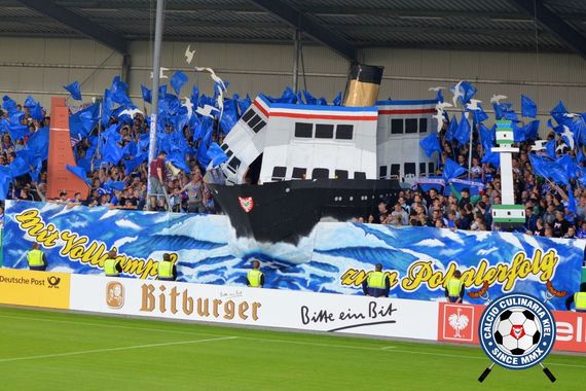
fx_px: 1709
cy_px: 196
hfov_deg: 19.5
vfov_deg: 13.0
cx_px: 293
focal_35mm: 105
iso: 800
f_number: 2.8
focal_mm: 70
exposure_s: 1/500
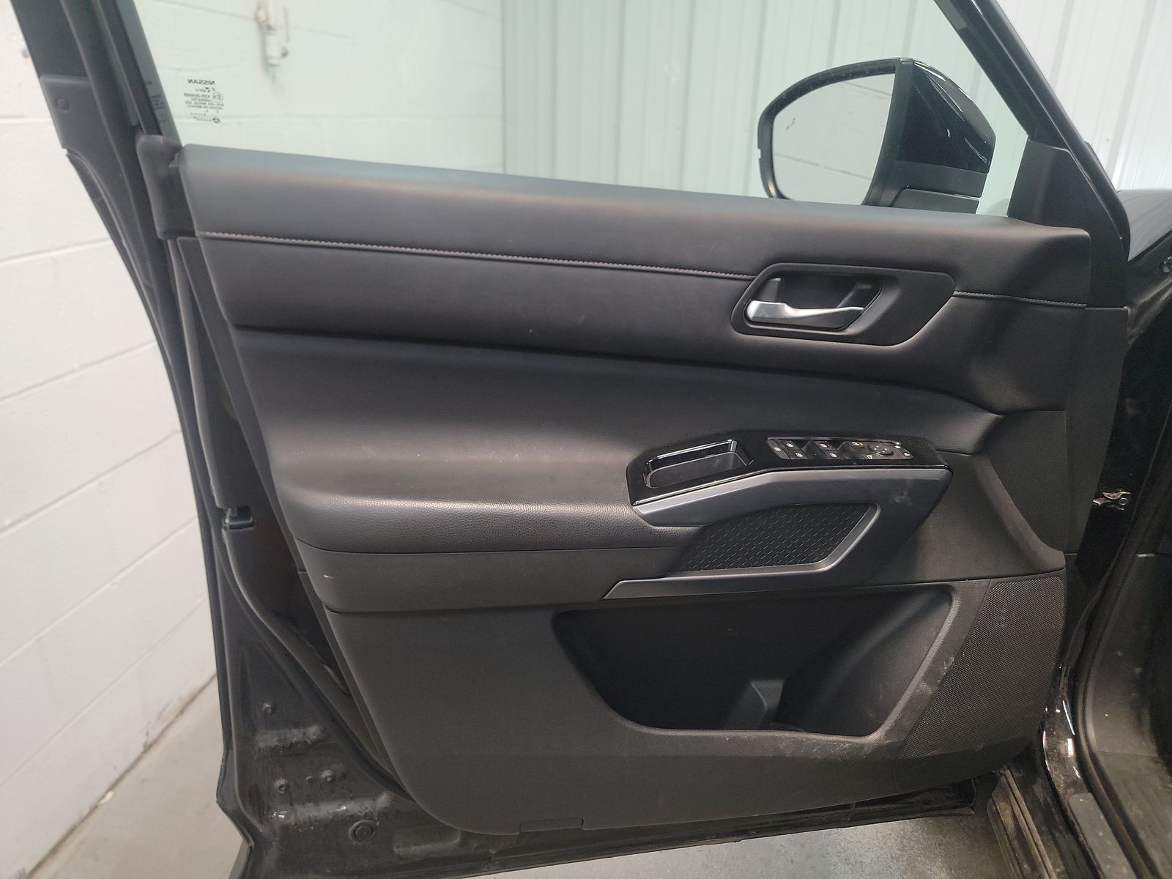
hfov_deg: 71.6
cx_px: 586
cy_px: 440
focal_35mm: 24
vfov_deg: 56.8
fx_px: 813
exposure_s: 1/59
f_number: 1.8
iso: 421
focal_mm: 6.7
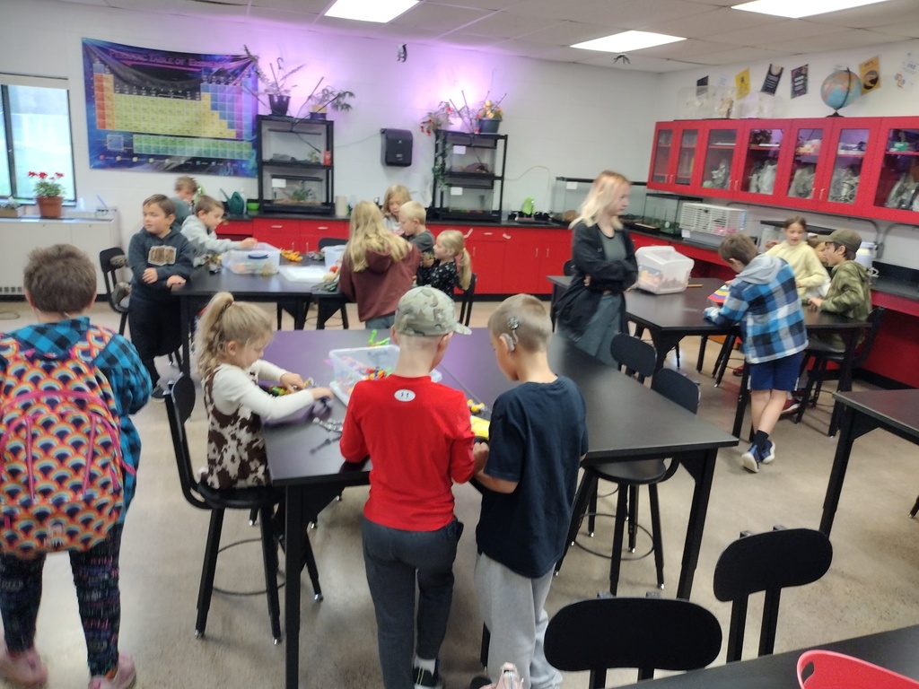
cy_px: 344
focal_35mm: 27
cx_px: 460
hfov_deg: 65.3
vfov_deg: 51.4
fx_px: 717
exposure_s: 1/40
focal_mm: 4.71
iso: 178
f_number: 1.7
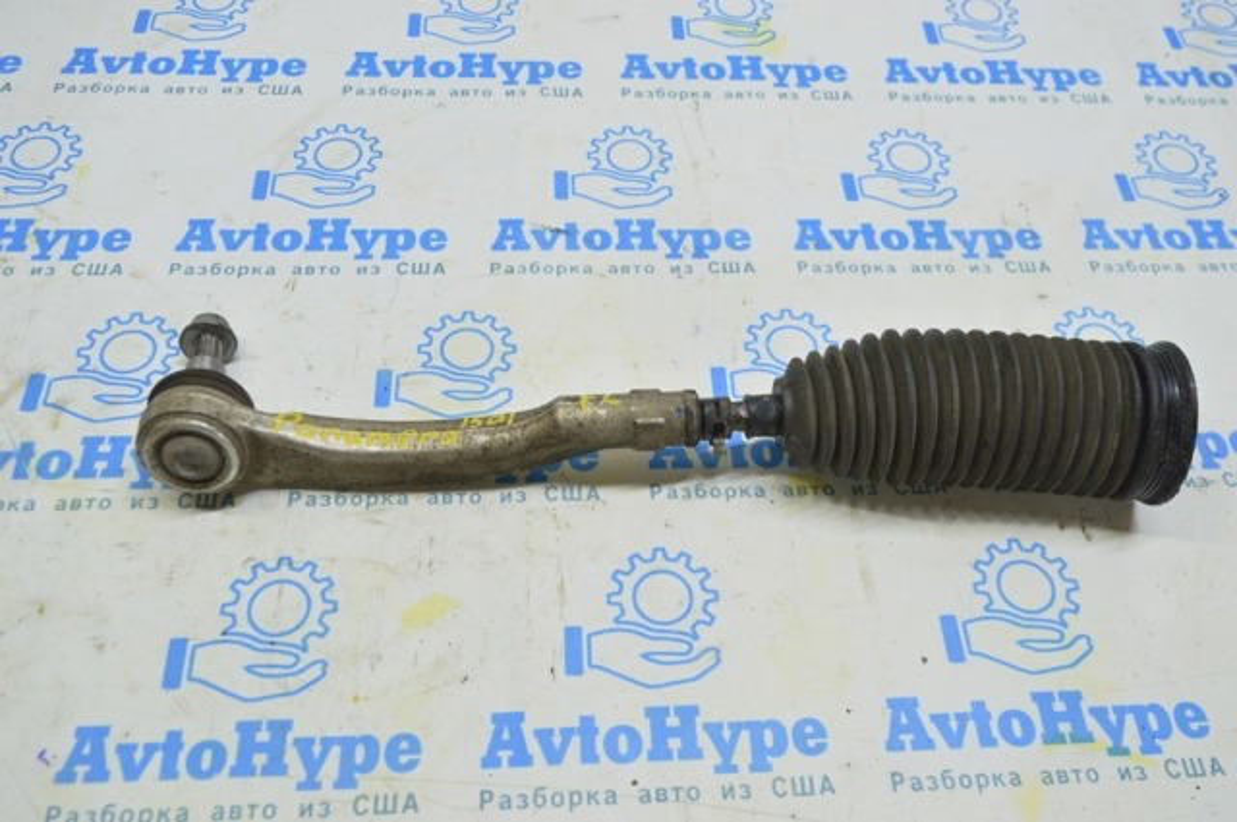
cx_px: 618
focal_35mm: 33
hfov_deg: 57.3
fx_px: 1132
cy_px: 411
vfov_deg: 39.9
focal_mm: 22
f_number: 5.6
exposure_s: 1/20
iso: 400
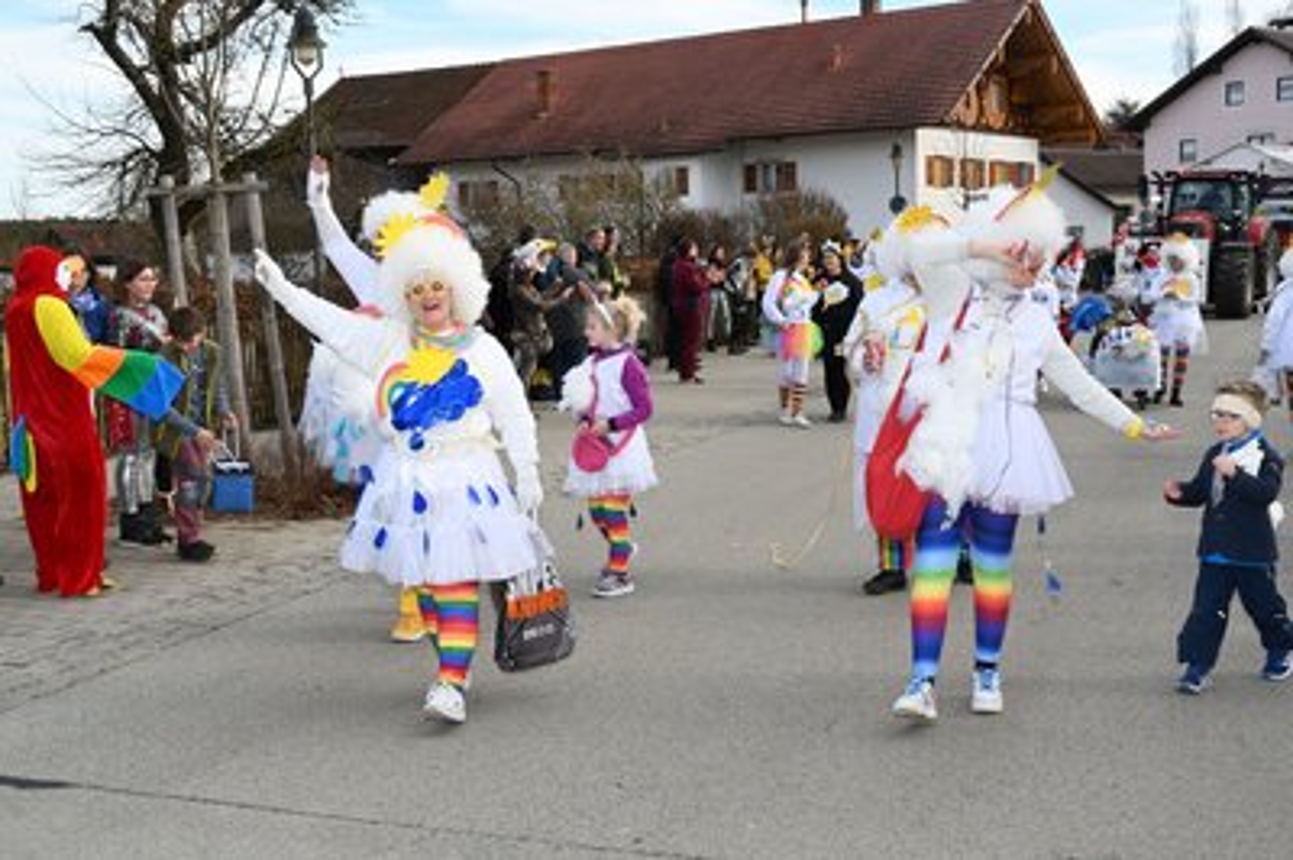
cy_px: 430
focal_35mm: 44
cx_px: 646
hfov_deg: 44.5
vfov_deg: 30.5
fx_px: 1579
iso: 1000
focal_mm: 44
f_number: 20
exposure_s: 1/200
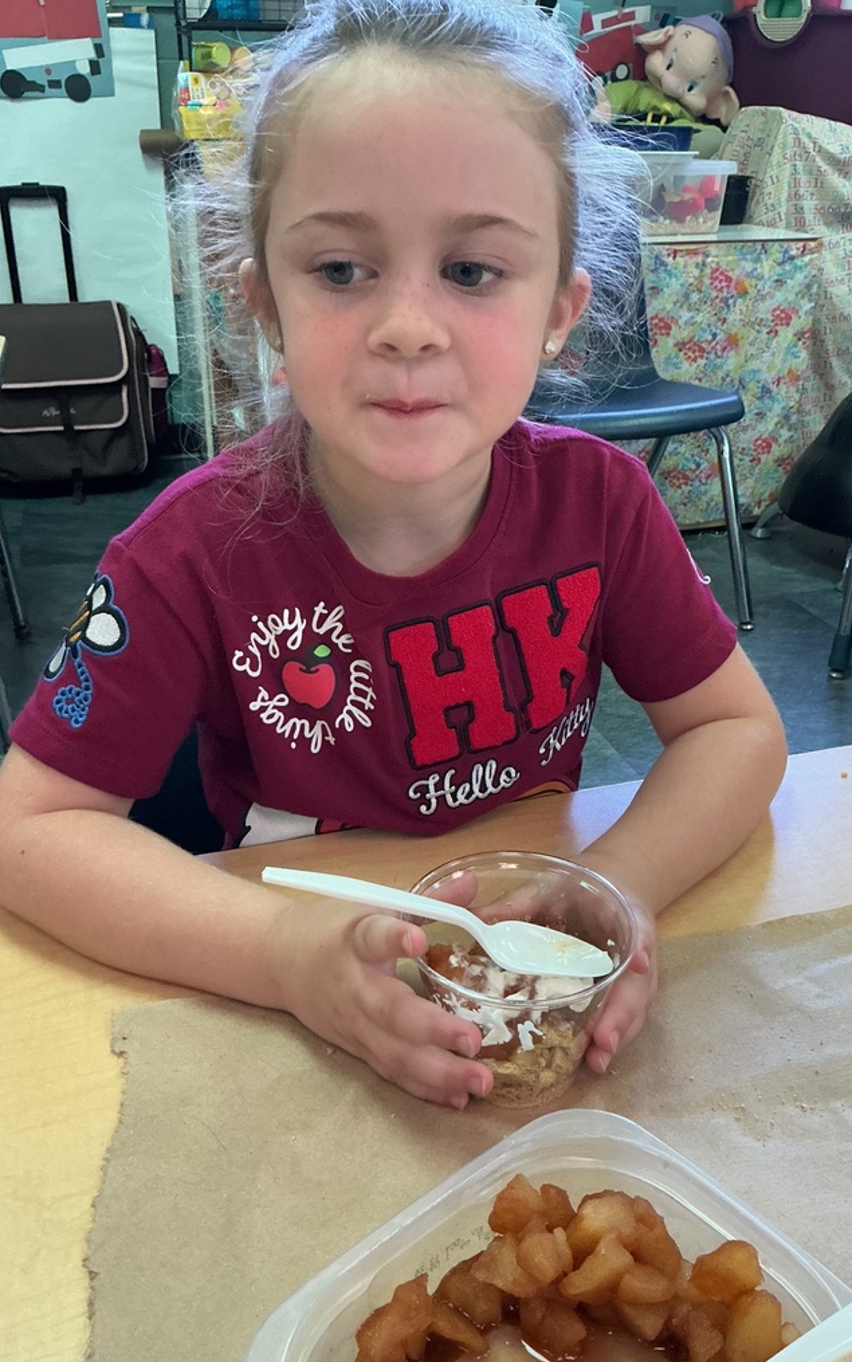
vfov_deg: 61.2
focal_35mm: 31
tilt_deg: -26.8
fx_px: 1151
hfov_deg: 40.6
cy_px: 678
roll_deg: +0.4
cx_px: 429
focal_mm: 3
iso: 200
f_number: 1.8
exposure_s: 1/60
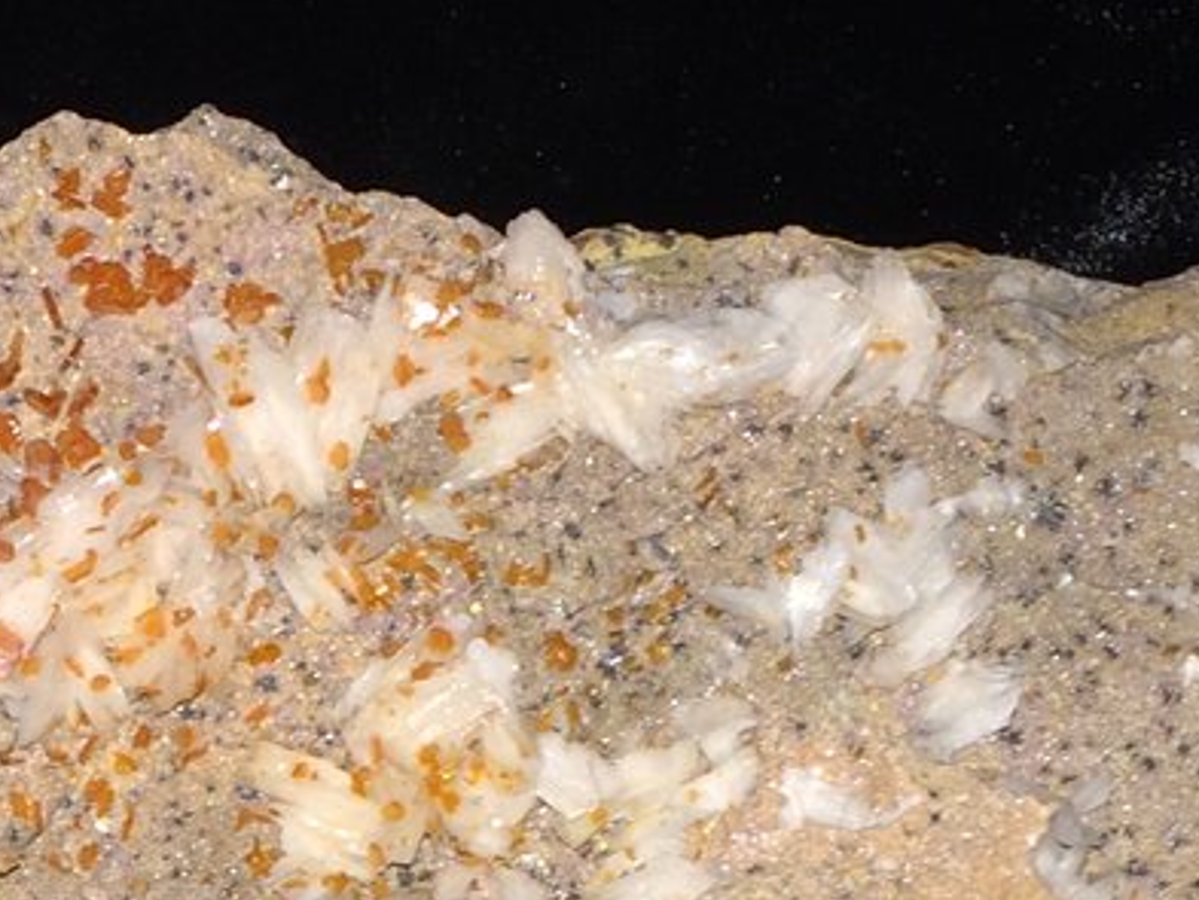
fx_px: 4227
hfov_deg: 15.9
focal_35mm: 122
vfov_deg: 11.5
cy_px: 1440
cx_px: 98
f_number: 2.2
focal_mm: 4.12
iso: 32
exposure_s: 1/44
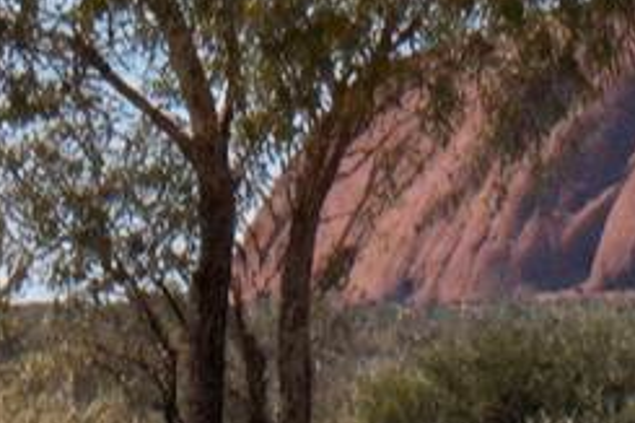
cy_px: 180
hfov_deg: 10.3
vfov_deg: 7.5
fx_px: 3226
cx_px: 1309
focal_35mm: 183
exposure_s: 1/1000
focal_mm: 35
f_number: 5
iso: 400
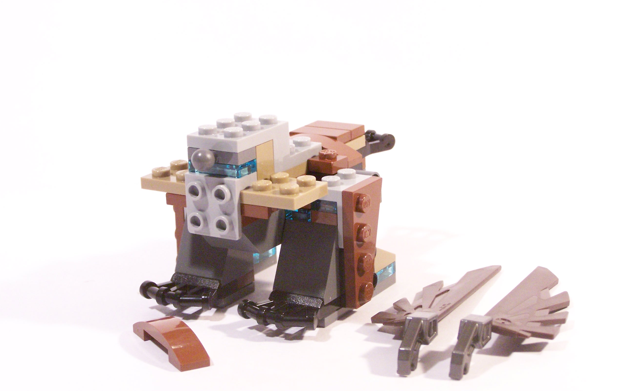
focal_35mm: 80
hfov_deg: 25.8
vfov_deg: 16.3
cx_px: 314
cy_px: 176
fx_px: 1365
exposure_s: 1/30
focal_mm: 12.4
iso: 400
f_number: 3.6
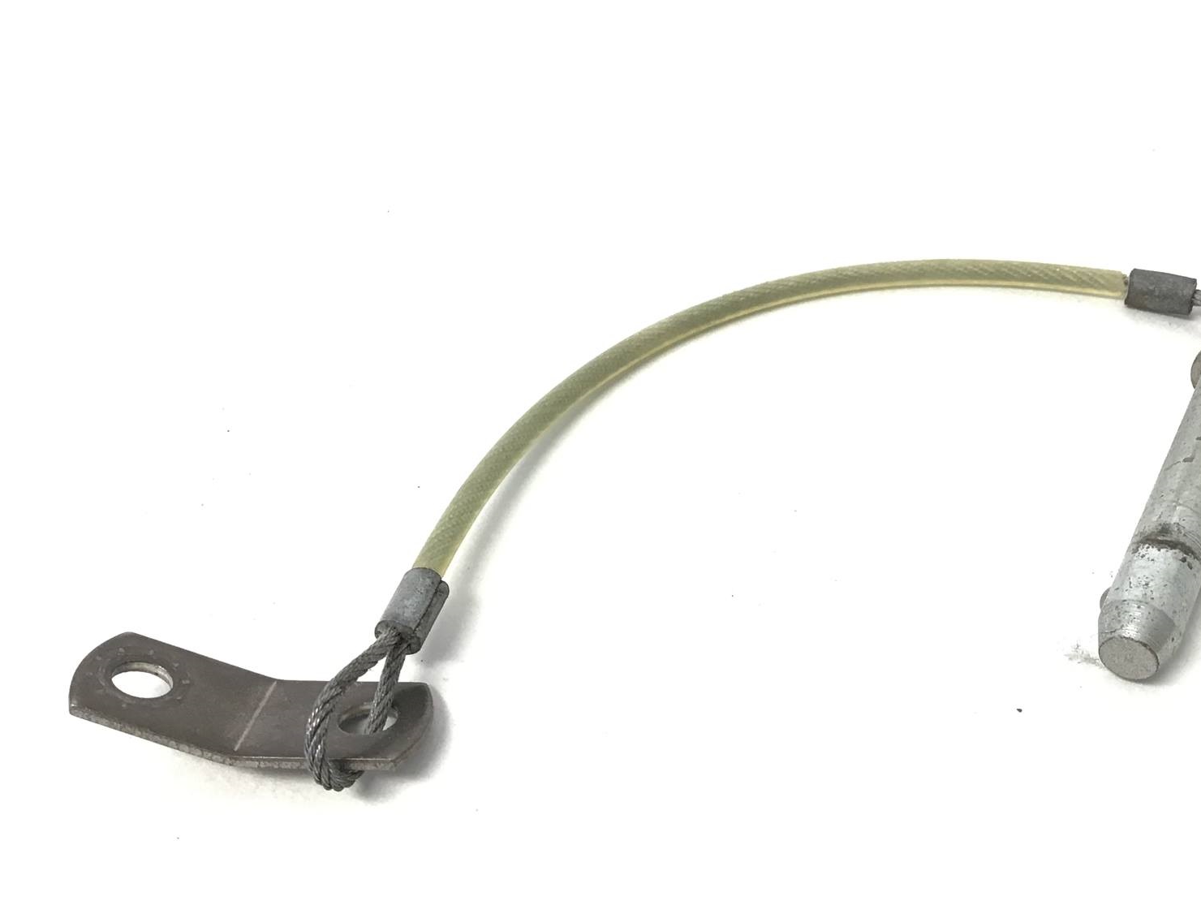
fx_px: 1422
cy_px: 528
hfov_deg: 45.4
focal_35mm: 41
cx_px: 747
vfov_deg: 35.0
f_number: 2.4
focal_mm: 3.3
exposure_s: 1/30
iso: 25
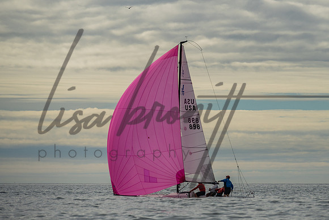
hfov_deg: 7.2
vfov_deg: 4.8
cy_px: 100
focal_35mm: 287
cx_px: 202
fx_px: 2622
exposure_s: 1/2500
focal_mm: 200
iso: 100
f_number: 6.3
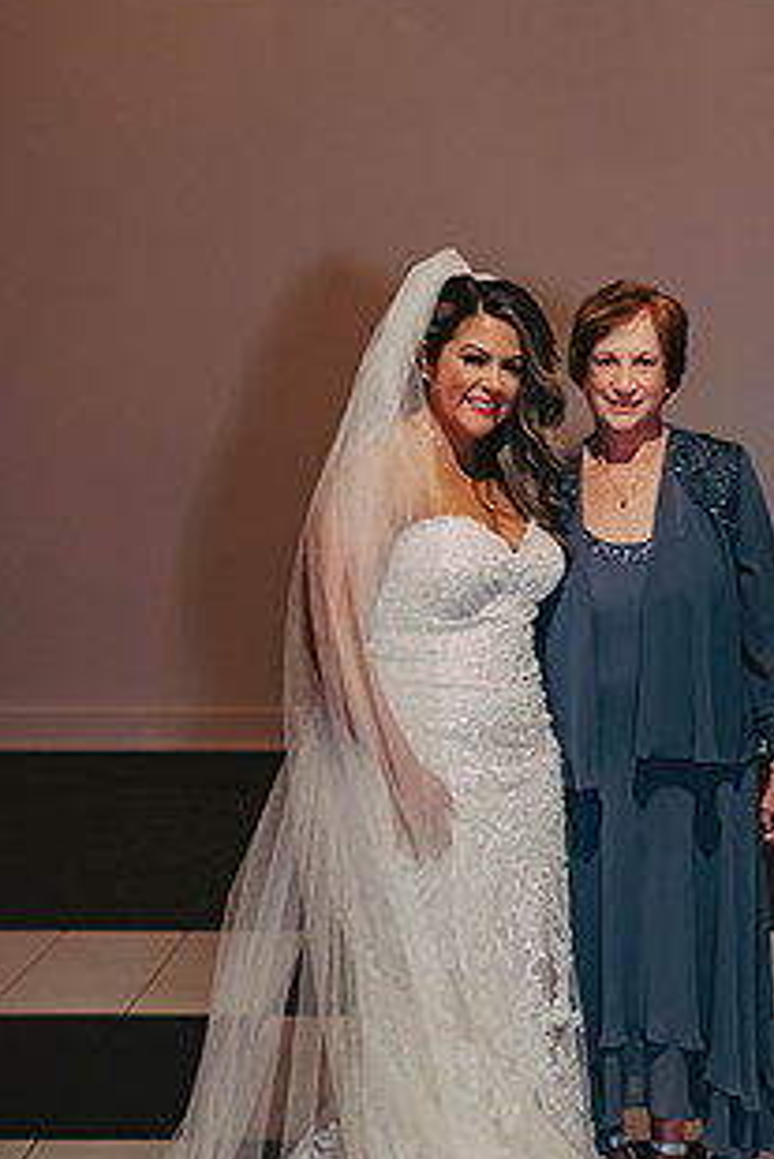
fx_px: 2899
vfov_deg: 22.6
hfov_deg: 15.2
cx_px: 557
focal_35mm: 90
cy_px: 520
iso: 1250
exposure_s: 1/80
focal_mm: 62
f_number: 3.2
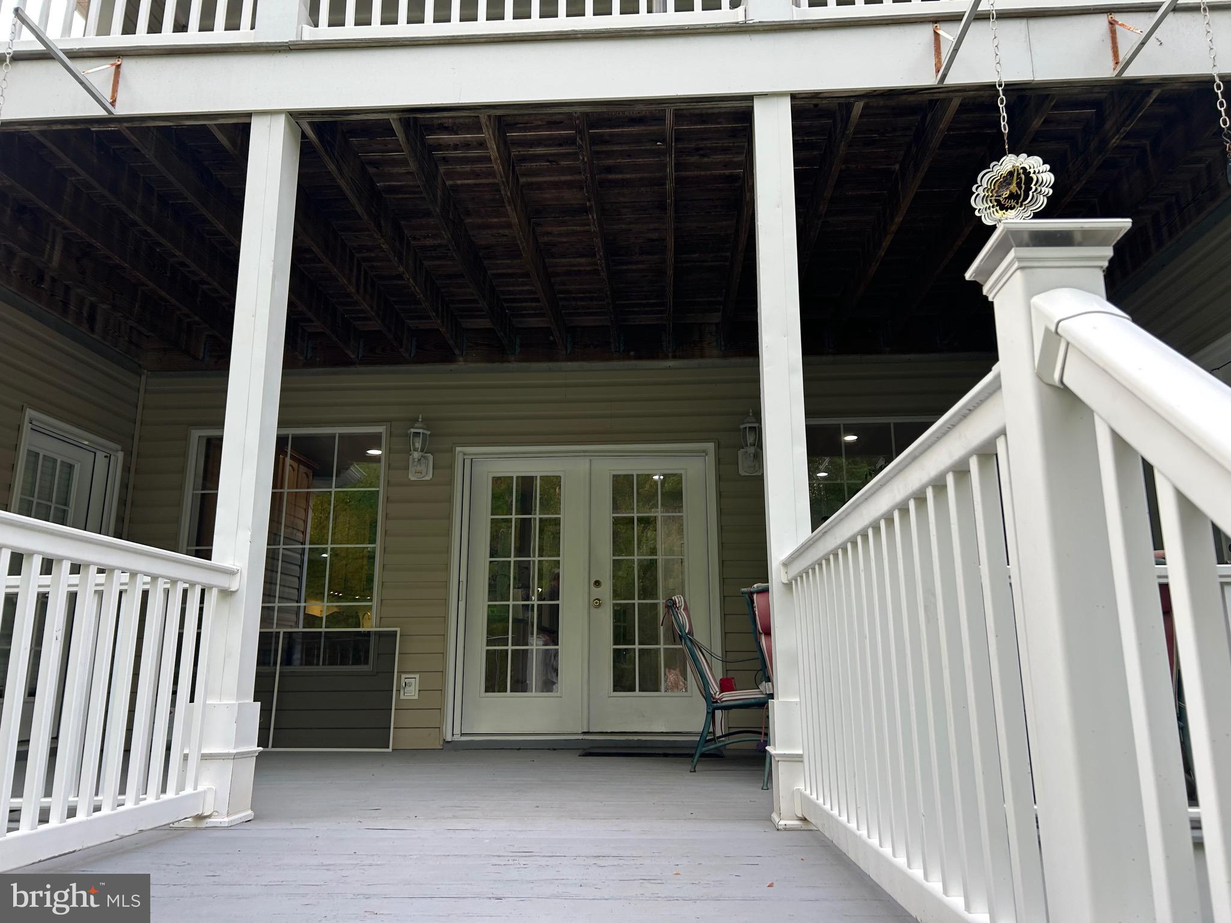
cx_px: 616
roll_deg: -0.2
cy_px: 462
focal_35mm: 26
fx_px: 925
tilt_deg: +12.7
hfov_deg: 67.3
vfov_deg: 53.1
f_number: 1.5
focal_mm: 5.7
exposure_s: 1/130
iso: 32
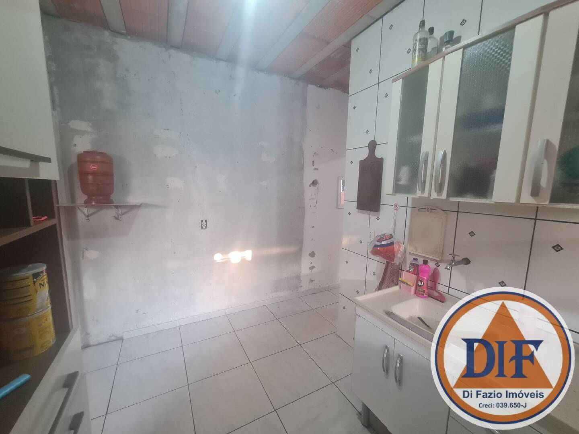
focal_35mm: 13
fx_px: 217
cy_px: 217
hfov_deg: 106.2
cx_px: 290
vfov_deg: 89.9
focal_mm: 2.2
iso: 320
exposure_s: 1/40
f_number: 2.2
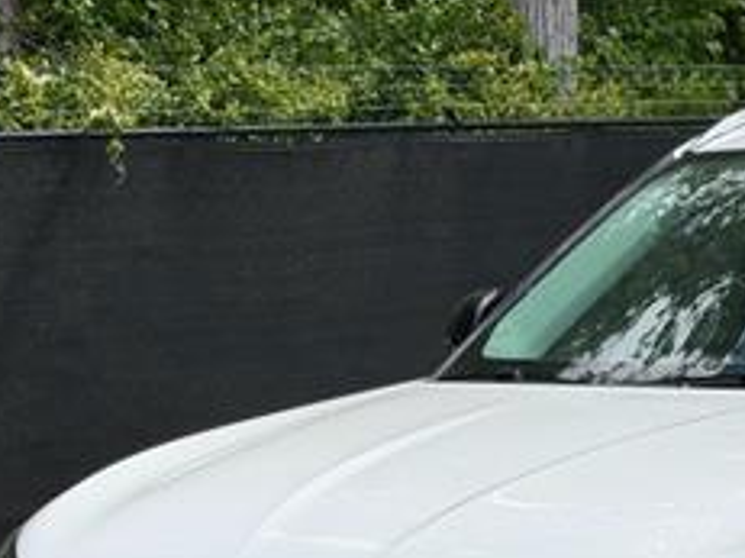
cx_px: 777
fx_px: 2861
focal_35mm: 133
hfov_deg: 14.6
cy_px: 529
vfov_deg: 11.1
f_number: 1.78
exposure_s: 1/3534
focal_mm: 6.76
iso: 64
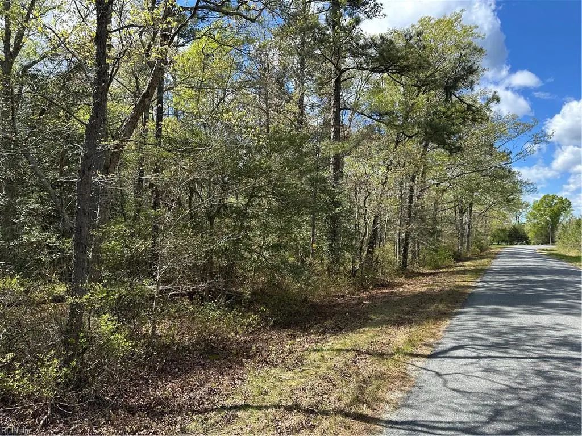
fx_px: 404
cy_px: 218
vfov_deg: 56.8
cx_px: 291
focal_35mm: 24
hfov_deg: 71.6
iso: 80
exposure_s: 1/1587
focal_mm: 6.86
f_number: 1.78
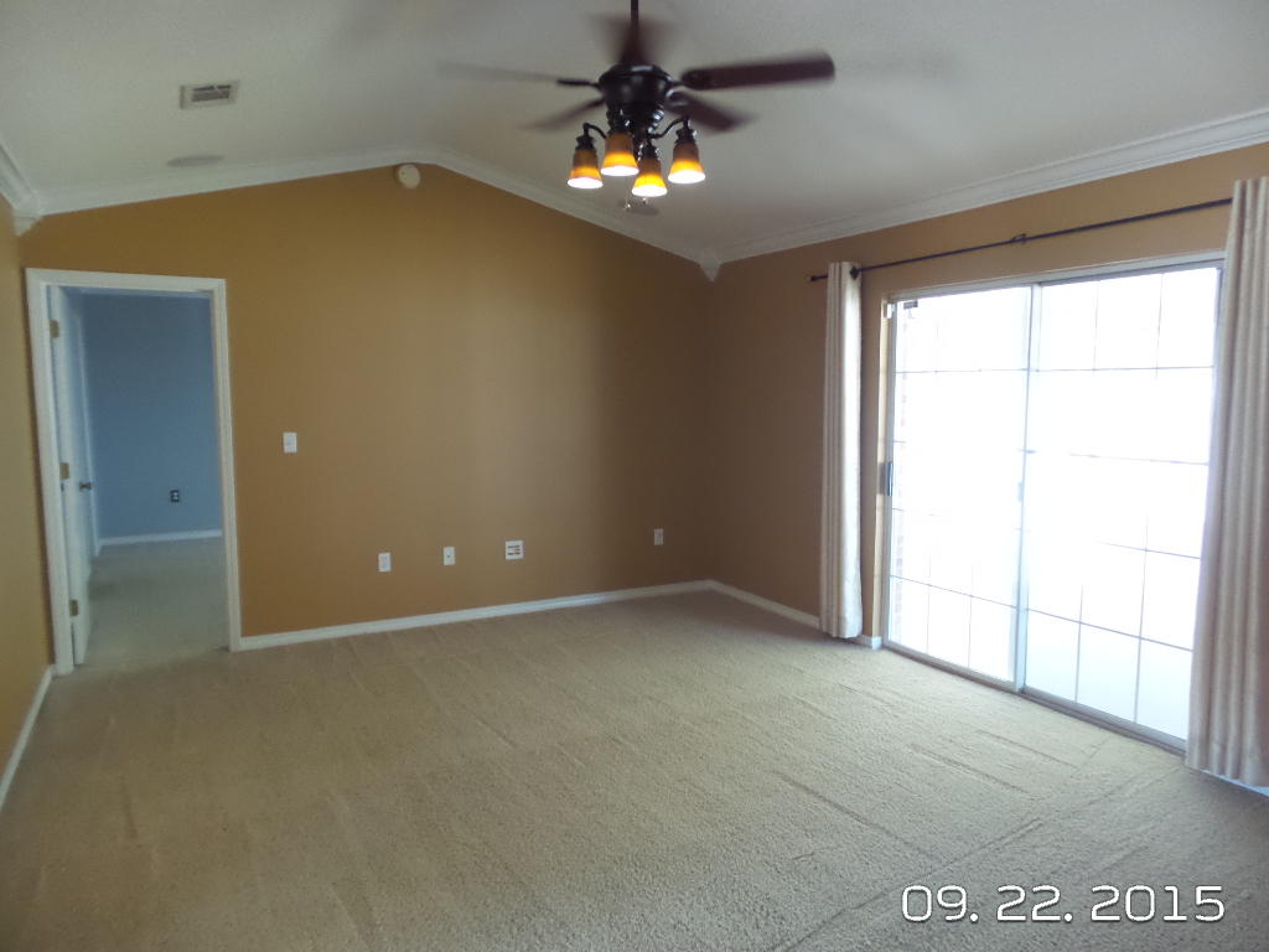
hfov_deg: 73.9
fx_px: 843
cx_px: 634
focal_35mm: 23
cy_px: 476
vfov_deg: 58.9
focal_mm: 4.1
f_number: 2.8
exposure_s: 1/30
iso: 800
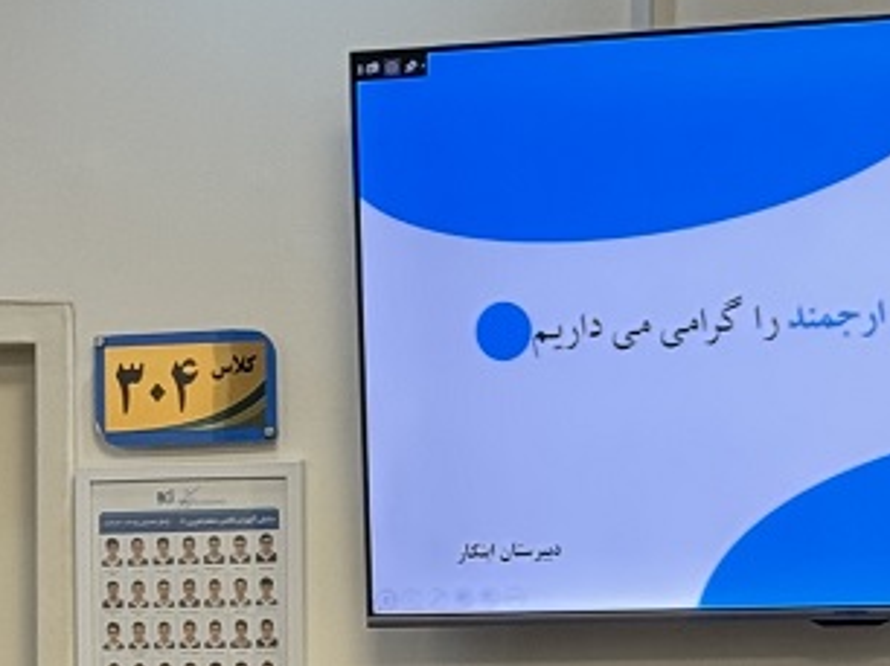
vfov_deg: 7.6
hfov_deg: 10.3
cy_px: 1070
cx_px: 3
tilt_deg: -4.0
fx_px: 4881
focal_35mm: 190
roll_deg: +0.4
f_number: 1.78
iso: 64
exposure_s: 1/50
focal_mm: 6.76
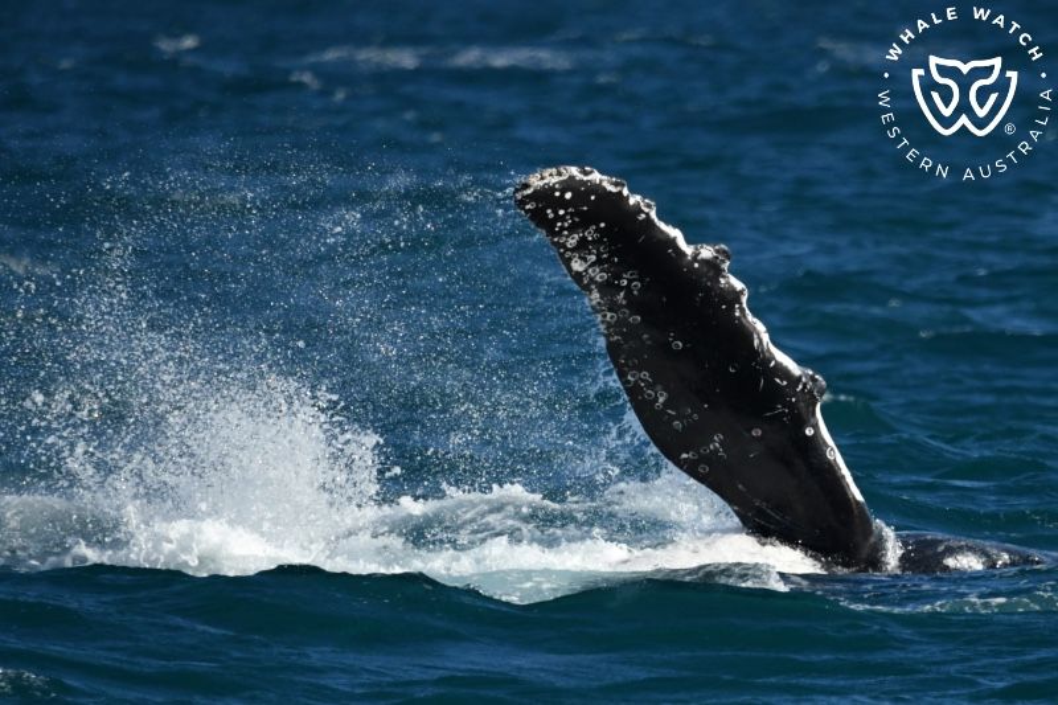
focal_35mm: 600
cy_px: 352
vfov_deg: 2.3
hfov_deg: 3.4
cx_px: 529
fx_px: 17629
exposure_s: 1/8000
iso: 1250
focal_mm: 600
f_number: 6.3
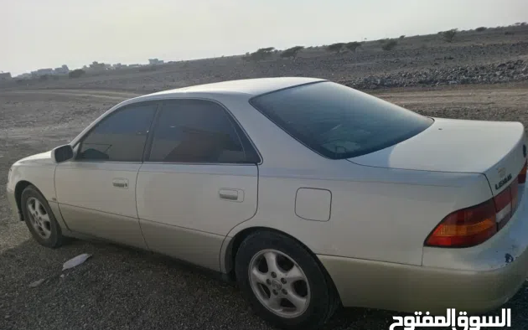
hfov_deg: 66.5
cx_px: 263
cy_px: 188
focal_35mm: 28
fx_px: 403
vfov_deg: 44.5
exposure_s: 1/918
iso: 110
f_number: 1.8
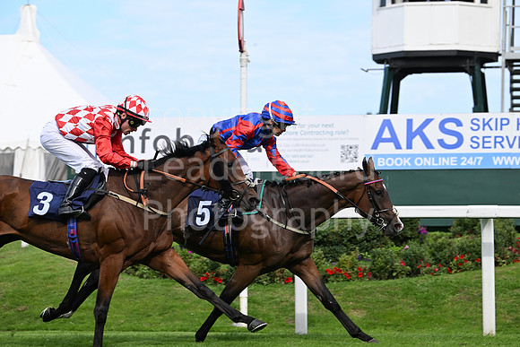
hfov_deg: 15.2
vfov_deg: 10.2
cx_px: 260
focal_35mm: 135
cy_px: 174
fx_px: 1950
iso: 500
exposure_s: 1/2000
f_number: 5
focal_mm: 135
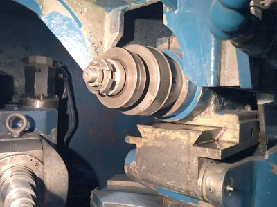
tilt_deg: -1.7
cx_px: 138
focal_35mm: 29
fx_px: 232
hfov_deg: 61.7
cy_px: 104
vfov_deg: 48.2
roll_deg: -1.9
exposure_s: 1/15
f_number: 2.2
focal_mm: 4.15
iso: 250
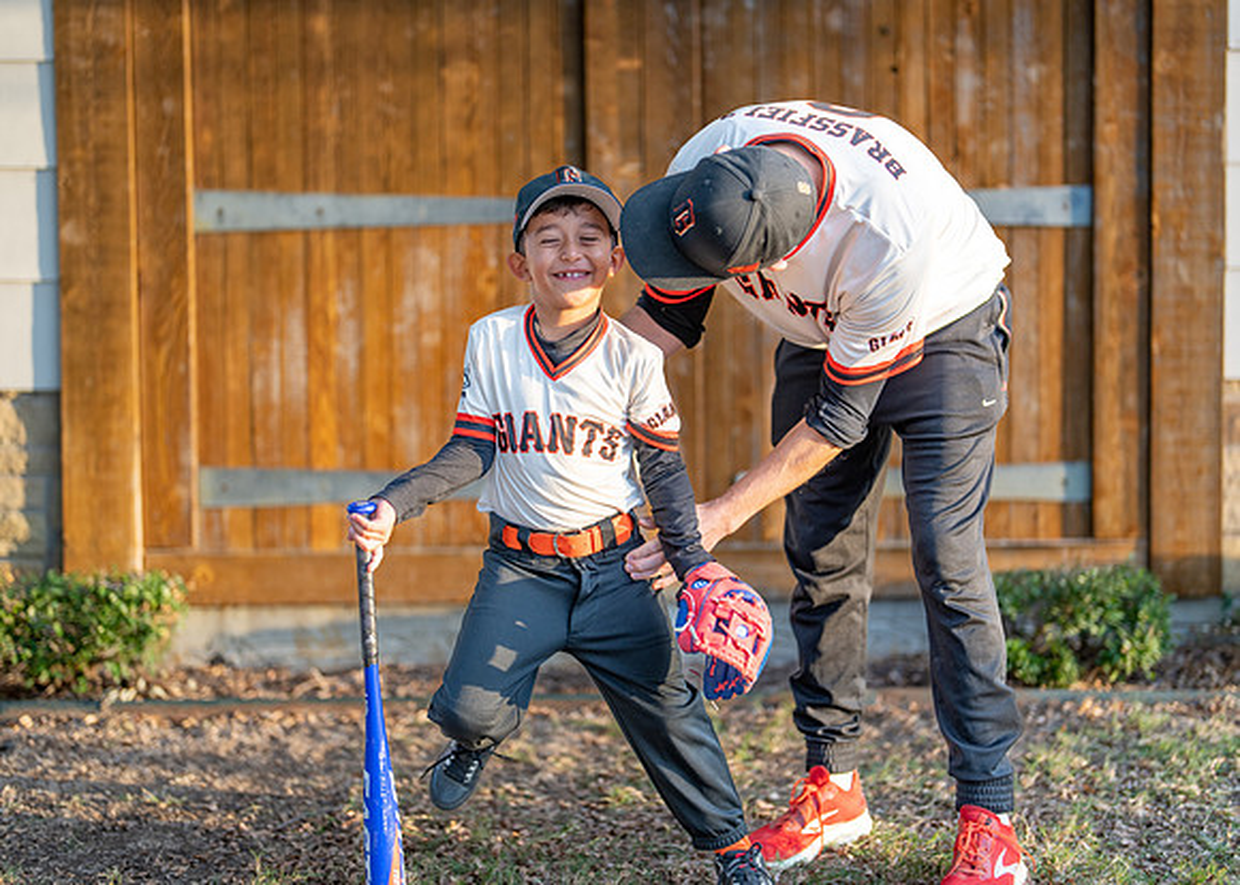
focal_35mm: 55
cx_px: 647
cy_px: 423
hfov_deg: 35.3
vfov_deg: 25.6
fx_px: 1950
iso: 100
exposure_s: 1/640
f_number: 1.2
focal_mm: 50
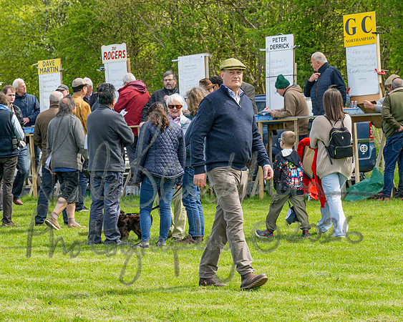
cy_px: 161
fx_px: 2217
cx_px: 172
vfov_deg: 8.3
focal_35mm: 186
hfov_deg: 10.4
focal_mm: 110
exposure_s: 1/400
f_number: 9
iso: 200
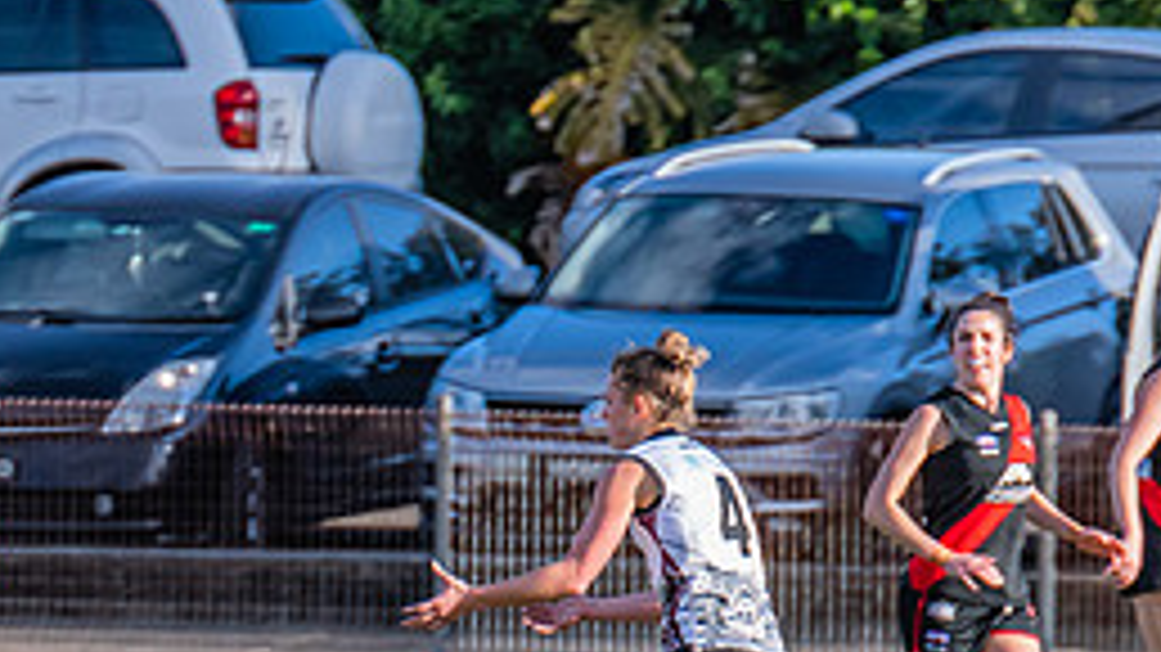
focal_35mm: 1344
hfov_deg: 1.6
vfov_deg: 0.9
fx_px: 41367
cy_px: 729
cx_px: -404
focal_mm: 420
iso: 800
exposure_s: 1/1250
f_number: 7.1
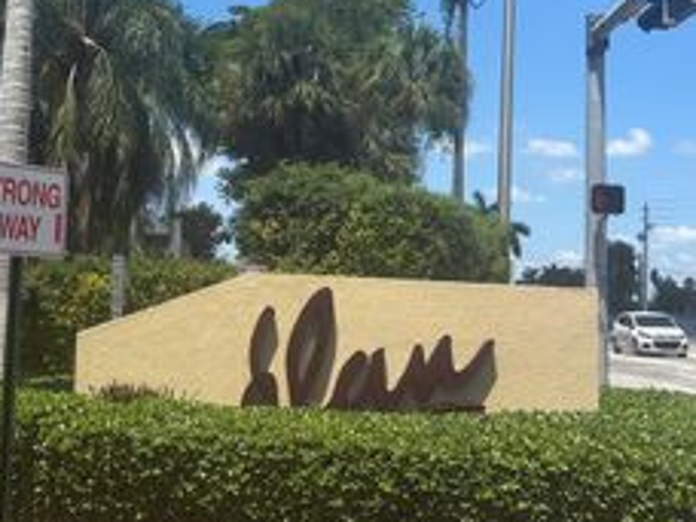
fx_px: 1146
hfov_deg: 33.1
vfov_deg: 25.5
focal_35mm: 57
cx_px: 168
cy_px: 163
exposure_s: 1/2778
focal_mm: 5.96
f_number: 1.6
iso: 50
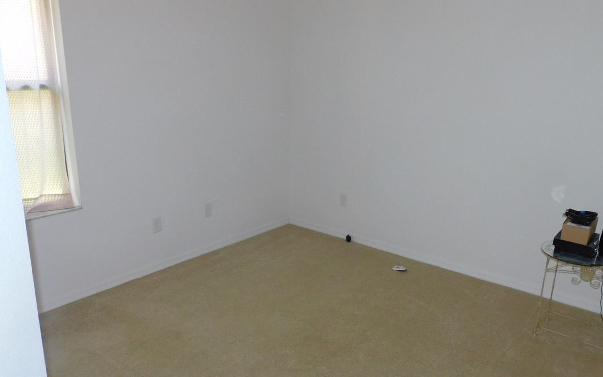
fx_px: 493
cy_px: 209
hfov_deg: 62.8
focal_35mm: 30
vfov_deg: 41.8
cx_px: 329
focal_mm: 4.3
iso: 200
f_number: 3.3
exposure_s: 1/30
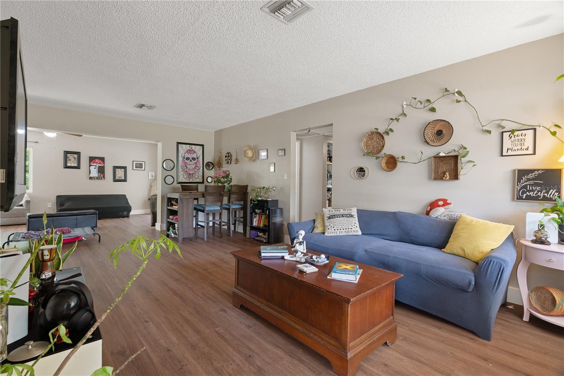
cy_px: 188
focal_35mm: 16
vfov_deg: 72.0
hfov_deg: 95.0
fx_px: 258
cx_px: 282
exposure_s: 2.5
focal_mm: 11
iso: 250
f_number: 8
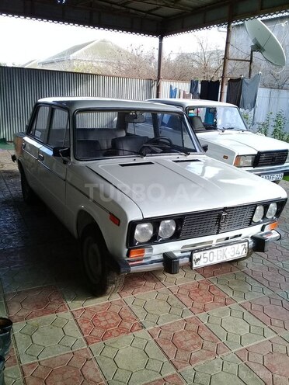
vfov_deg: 58.4
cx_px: 144
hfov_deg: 45.4
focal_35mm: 31
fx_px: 345
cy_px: 192
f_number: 2.2
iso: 50
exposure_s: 1/161
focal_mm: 3.3
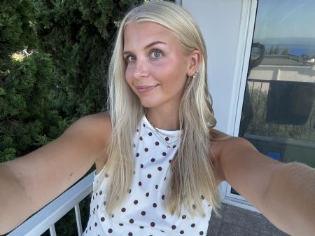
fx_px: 209
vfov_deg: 58.8
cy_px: 118
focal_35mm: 23
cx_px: 158
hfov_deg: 74.0
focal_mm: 2.69
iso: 25
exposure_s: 1/182
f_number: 1.9
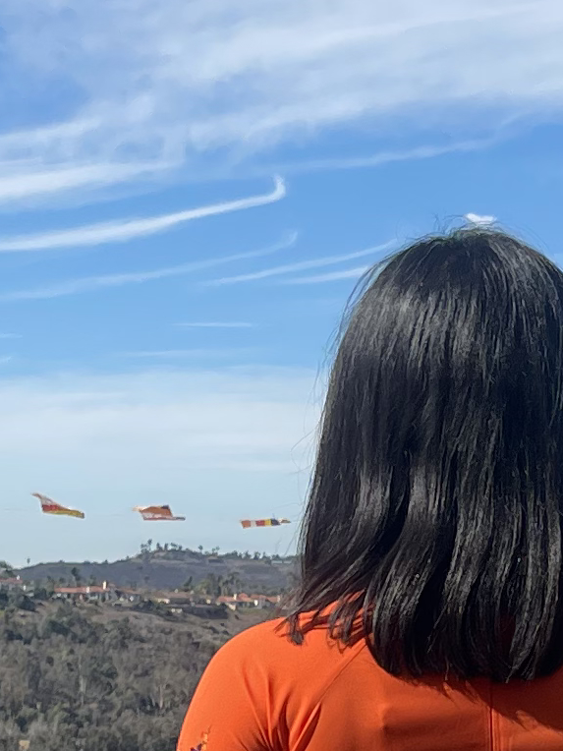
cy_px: 883
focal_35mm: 132
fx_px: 2862
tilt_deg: -5.8
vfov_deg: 14.5
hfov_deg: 11.2
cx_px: 368
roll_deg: -1.2
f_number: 1.6
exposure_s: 1/5128
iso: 32
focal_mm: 5.1
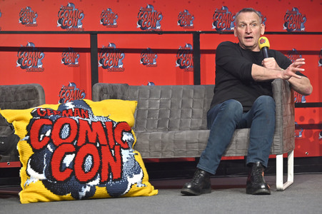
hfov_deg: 17.1
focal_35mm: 120
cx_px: 161
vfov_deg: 11.4
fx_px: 1073
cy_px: 107
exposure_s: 1/320
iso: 1250
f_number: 4
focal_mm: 120
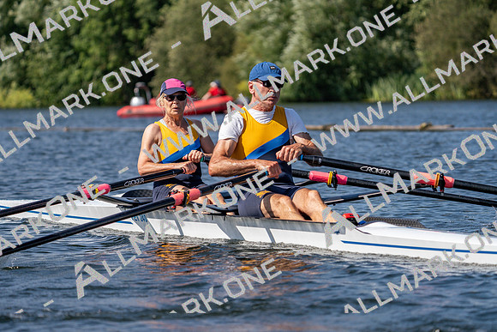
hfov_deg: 9.1
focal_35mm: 225
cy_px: 166
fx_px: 3107
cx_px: 248
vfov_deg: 6.1
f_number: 5.6
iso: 200
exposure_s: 1/2000
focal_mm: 225
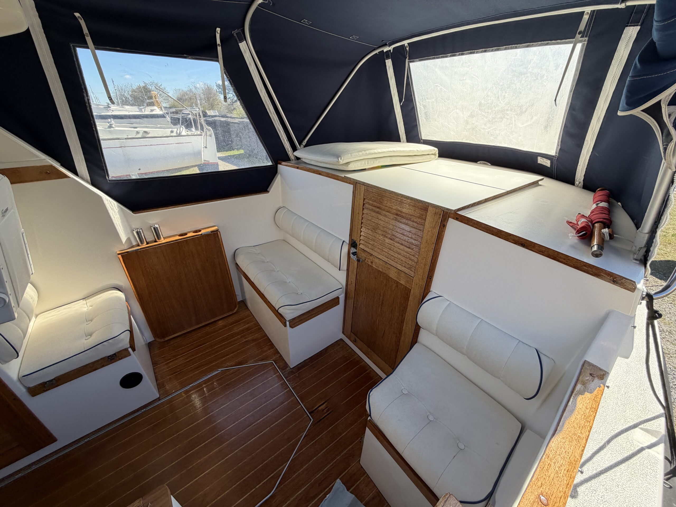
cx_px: 338
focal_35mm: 14
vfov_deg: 85.7
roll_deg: -0.4
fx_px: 273
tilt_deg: -28.8
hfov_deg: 102.1
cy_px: 254
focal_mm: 2.22
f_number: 2.2
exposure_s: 1/486
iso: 64
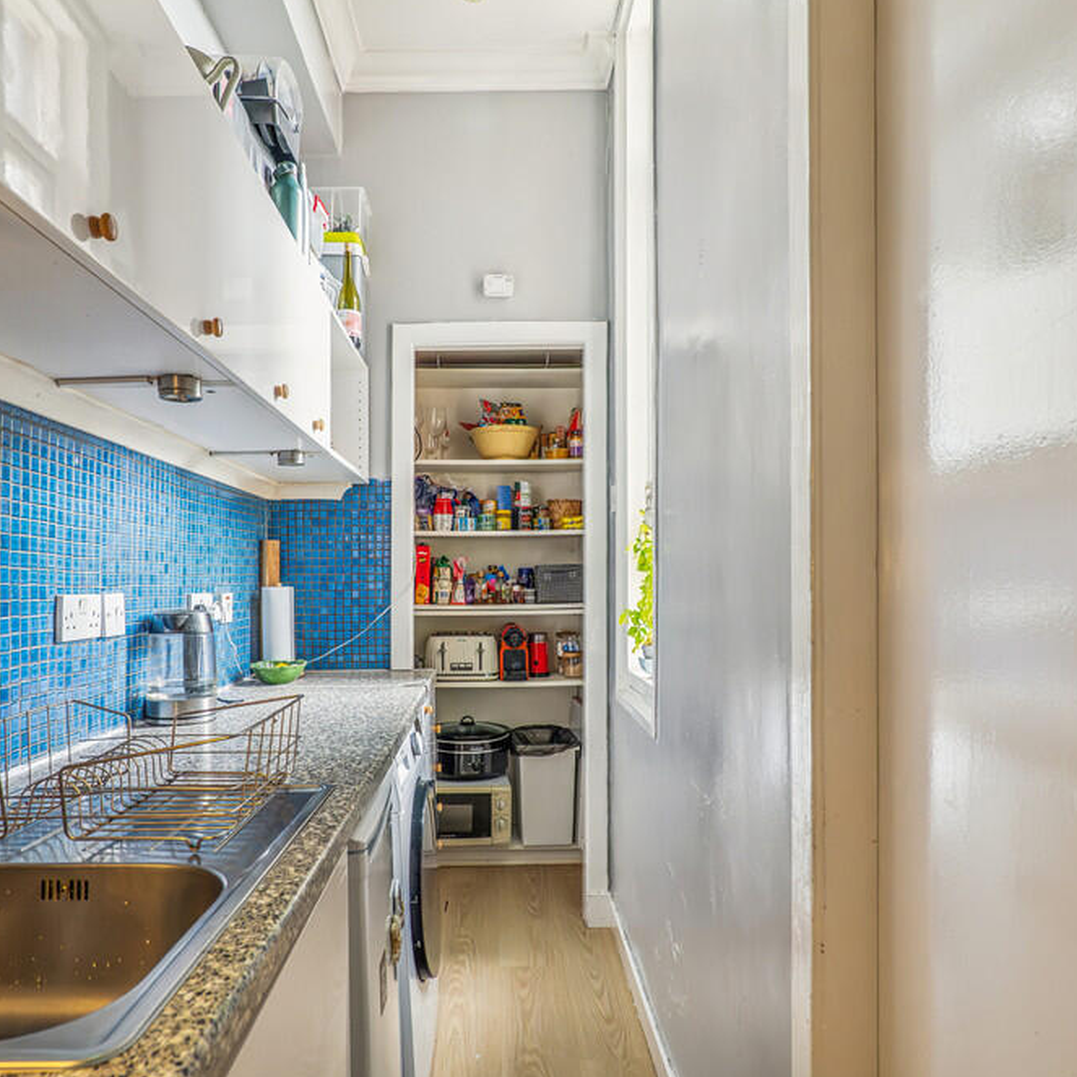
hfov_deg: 71.9
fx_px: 739
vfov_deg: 72.1
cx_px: 476
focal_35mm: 21
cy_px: 547
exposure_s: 1/50
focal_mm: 16
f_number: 6.3
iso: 6400
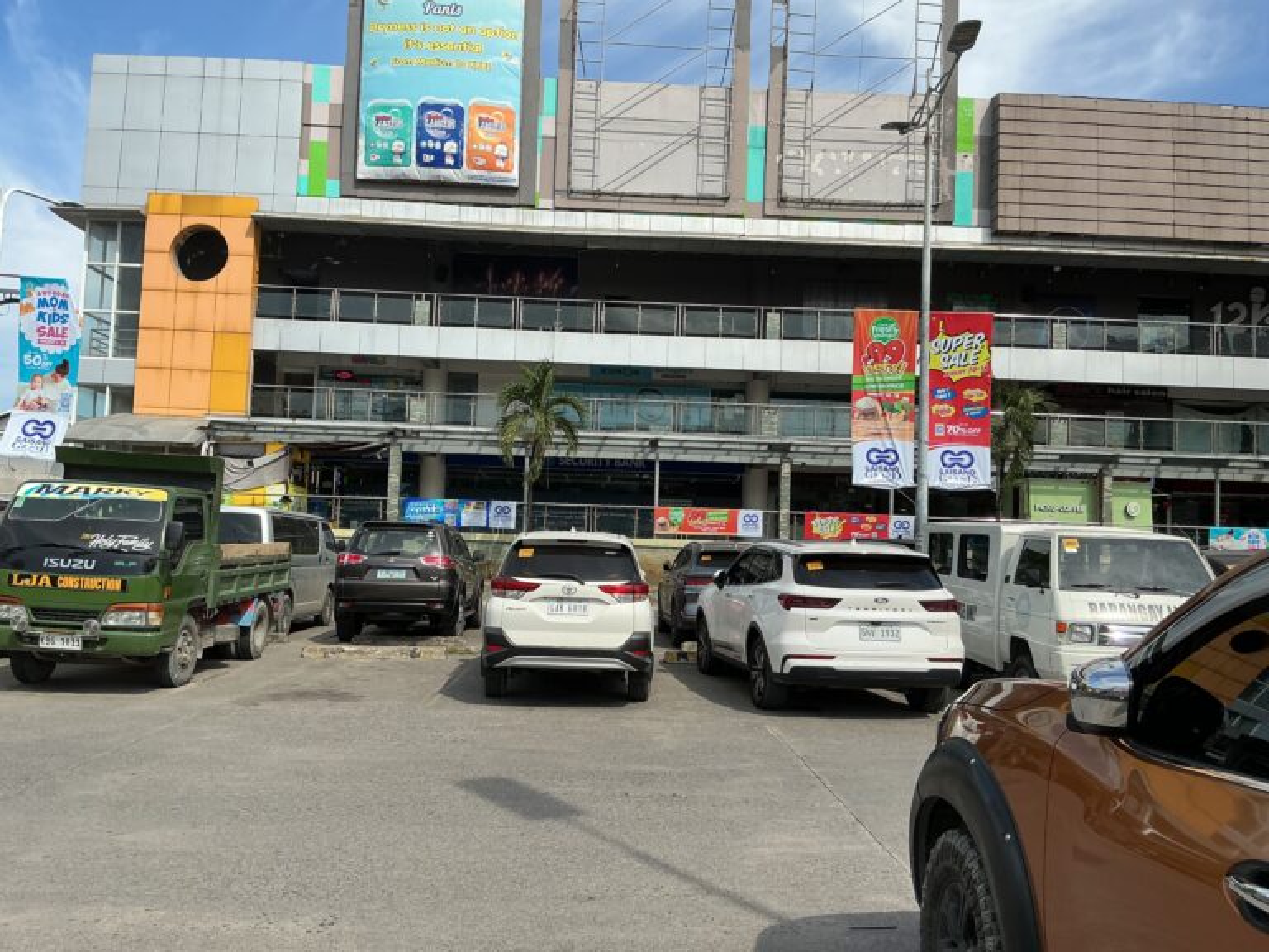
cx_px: 634
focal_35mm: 29
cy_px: 476
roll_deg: -1.2
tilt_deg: +3.5
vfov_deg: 48.2
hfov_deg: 61.7
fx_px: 1063
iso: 25
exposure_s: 1/1279
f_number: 1.8
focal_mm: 3
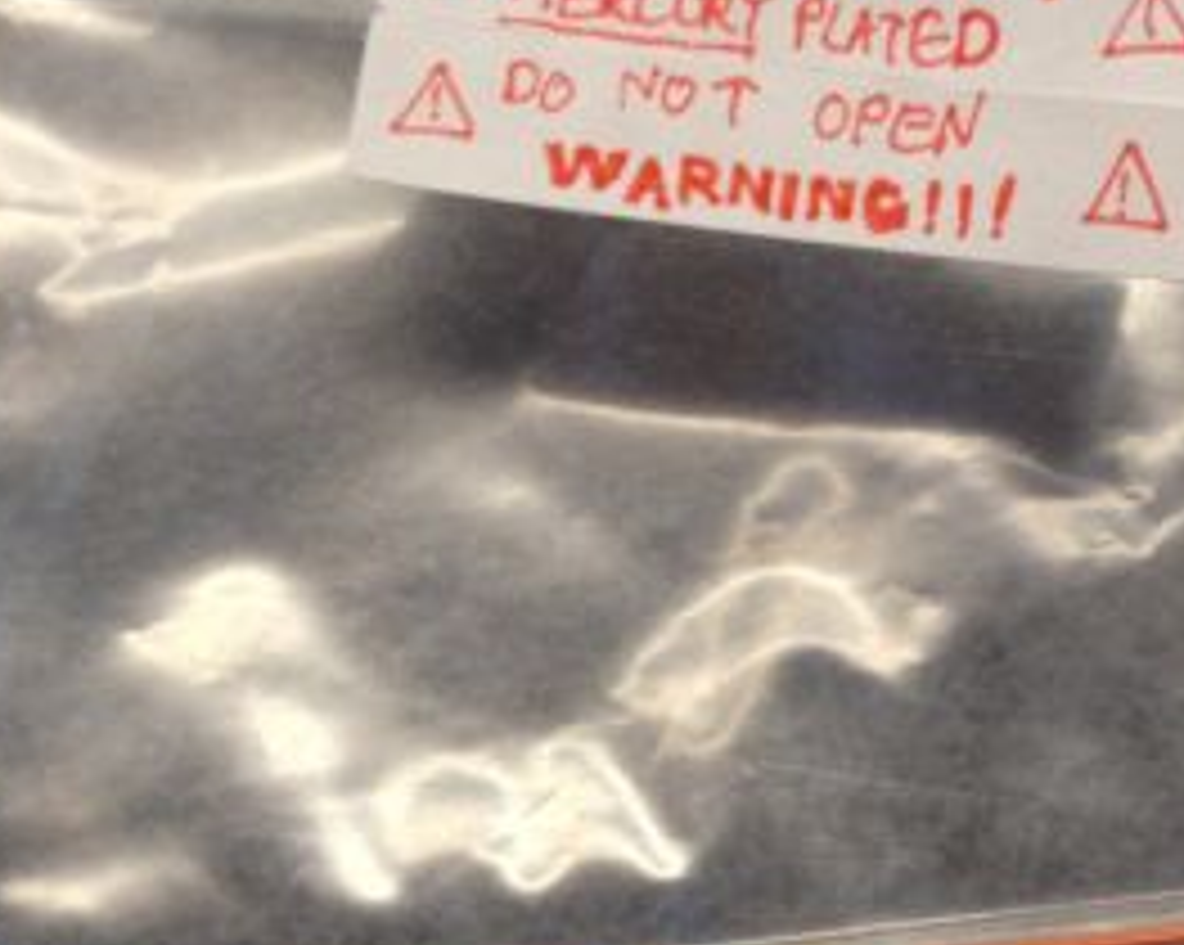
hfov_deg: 24.4
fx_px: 2731
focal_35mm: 78
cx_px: 711
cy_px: 729
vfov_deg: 19.5
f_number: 2.4
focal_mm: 4.28
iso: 64
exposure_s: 1/20
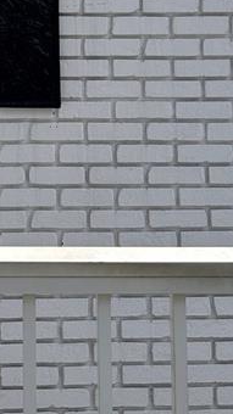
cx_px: -10
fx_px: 649
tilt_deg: +4.6
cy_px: -5
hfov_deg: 19.7
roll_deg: +0.4
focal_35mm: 59
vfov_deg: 32.5
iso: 80
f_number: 1.78
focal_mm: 6.86
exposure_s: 1/6211
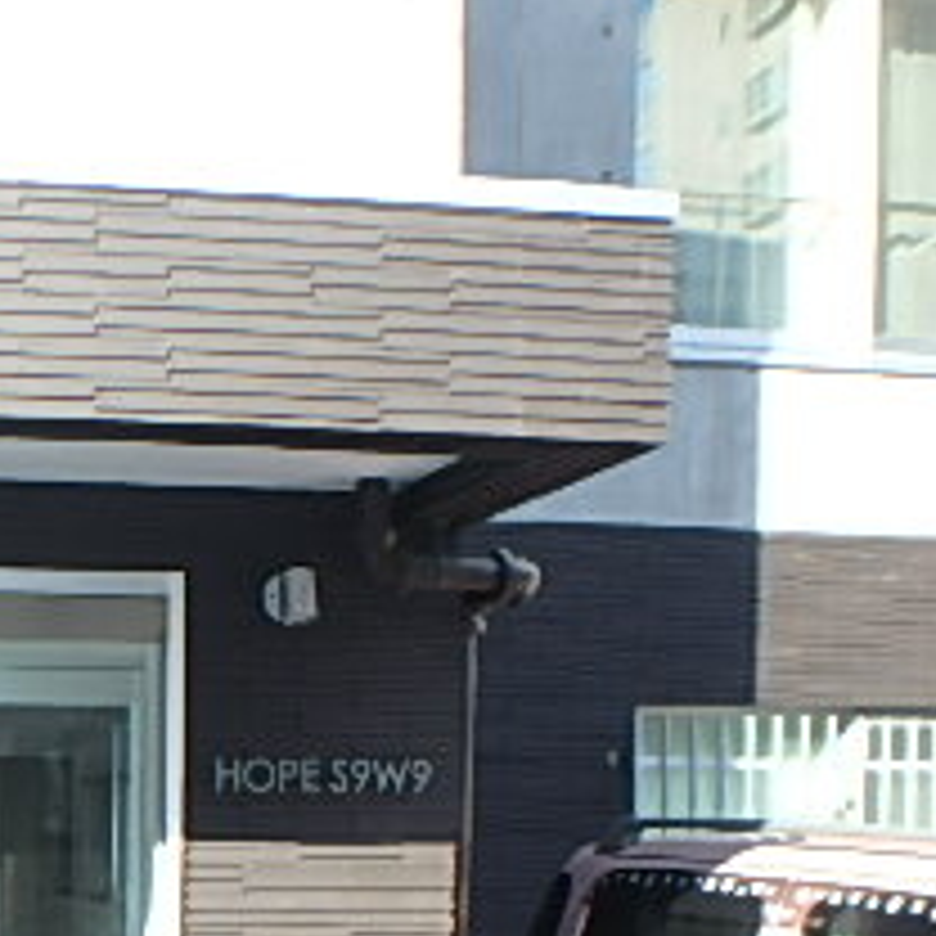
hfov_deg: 28.4
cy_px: 1022
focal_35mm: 57
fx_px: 1744
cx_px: 18
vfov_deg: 27.6
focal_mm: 3.7
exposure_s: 1/200
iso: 125
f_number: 3.5
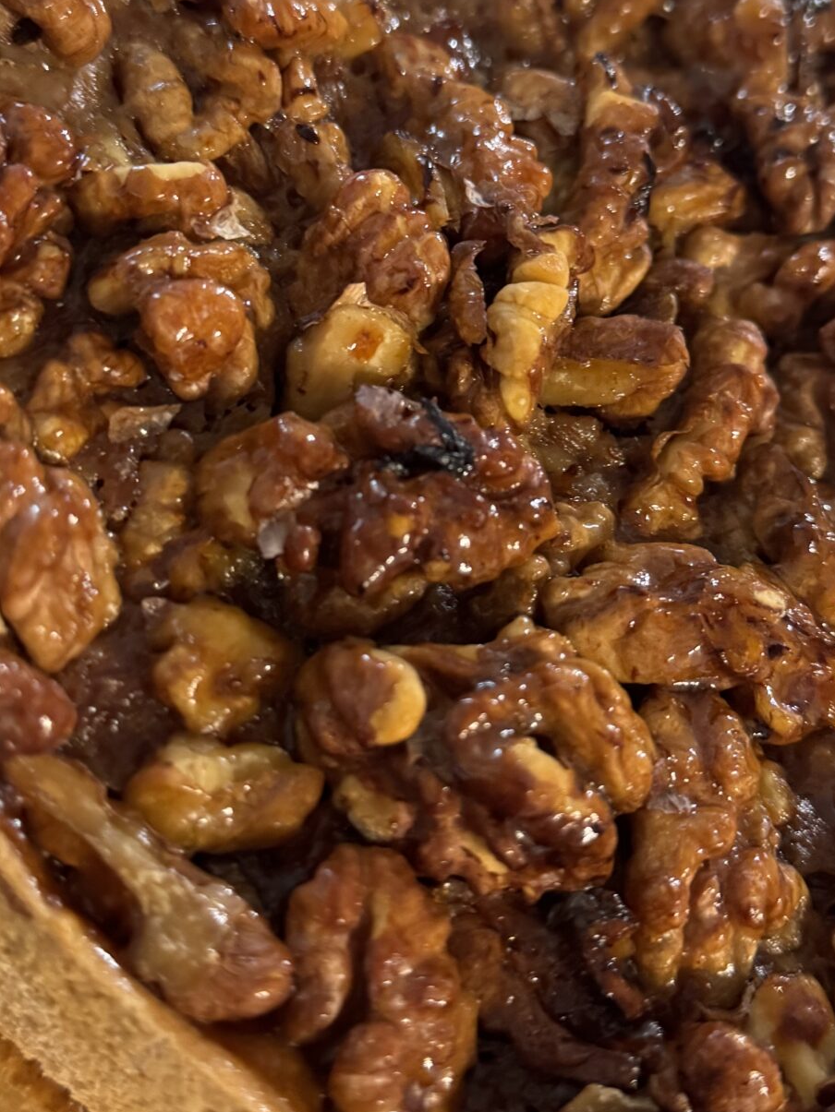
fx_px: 1640
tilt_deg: -50.9
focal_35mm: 51
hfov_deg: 28.6
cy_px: 476
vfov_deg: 37.4
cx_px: 413
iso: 400
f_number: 1.78
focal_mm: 6.76
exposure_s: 1/50
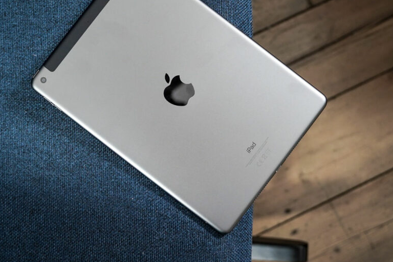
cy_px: 98
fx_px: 611
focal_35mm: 56
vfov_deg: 24.1
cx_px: 171
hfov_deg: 35.6
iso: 800
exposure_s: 1/15
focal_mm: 28
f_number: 2.8
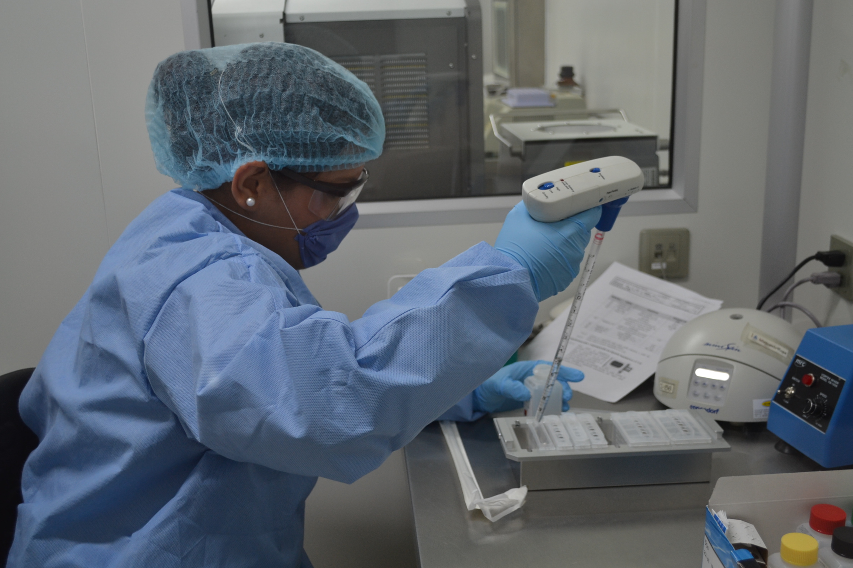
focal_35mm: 42
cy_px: 284
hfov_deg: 46.4
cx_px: 426
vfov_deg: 31.9
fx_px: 995
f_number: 4.5
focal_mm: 28
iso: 400
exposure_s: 1/60
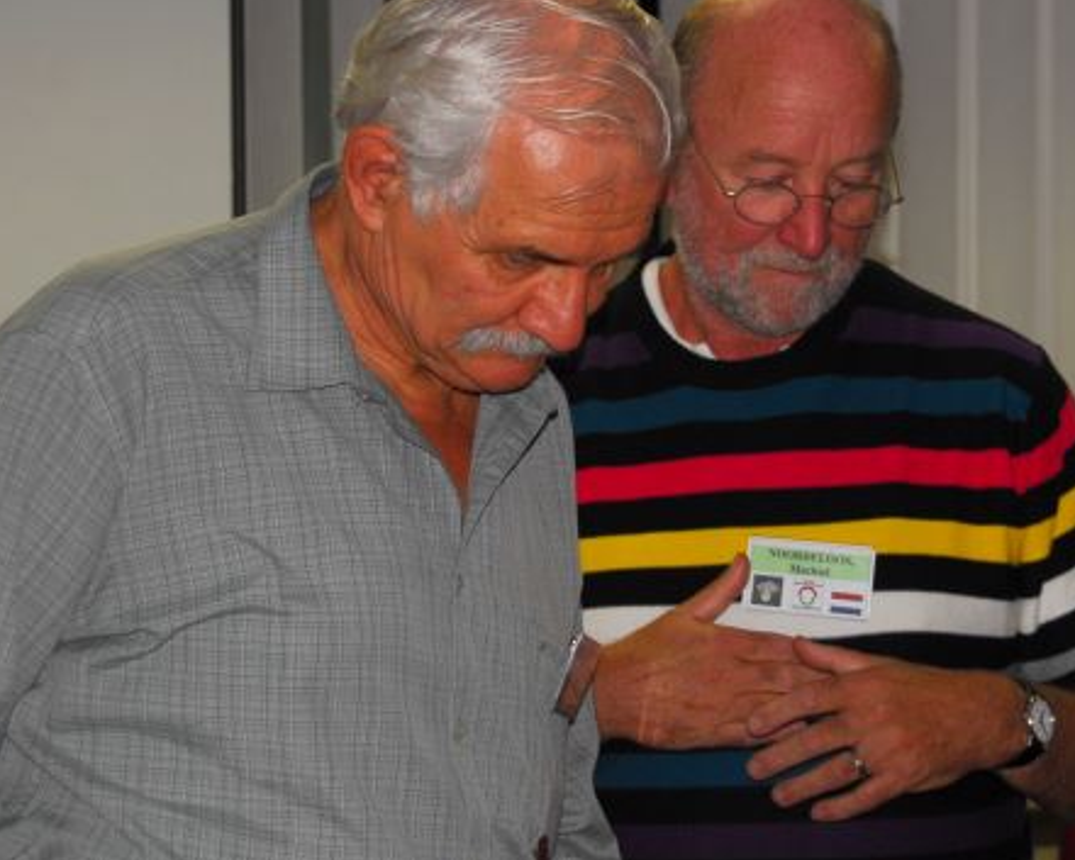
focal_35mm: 130
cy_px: 331
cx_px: 652
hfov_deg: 14.8
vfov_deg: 11.9
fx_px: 4137
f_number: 4.8
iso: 320
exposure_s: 1/60
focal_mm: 50
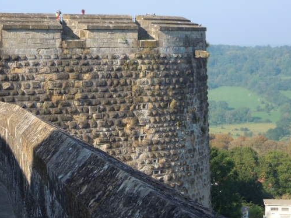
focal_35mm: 101
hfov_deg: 19.3
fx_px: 849
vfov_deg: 14.6
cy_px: 100
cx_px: 82
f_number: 4
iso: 100
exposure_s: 1/500
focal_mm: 11.2
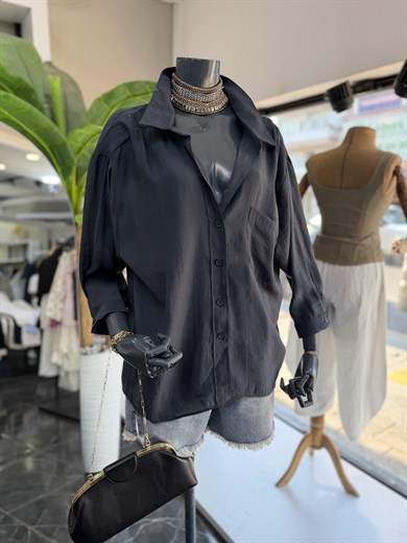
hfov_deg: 56.8
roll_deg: +0.1
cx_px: 204
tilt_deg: -11.4
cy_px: 272
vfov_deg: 71.6
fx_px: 376
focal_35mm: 24
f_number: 1.78
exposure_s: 1/100
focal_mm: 6.76
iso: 64
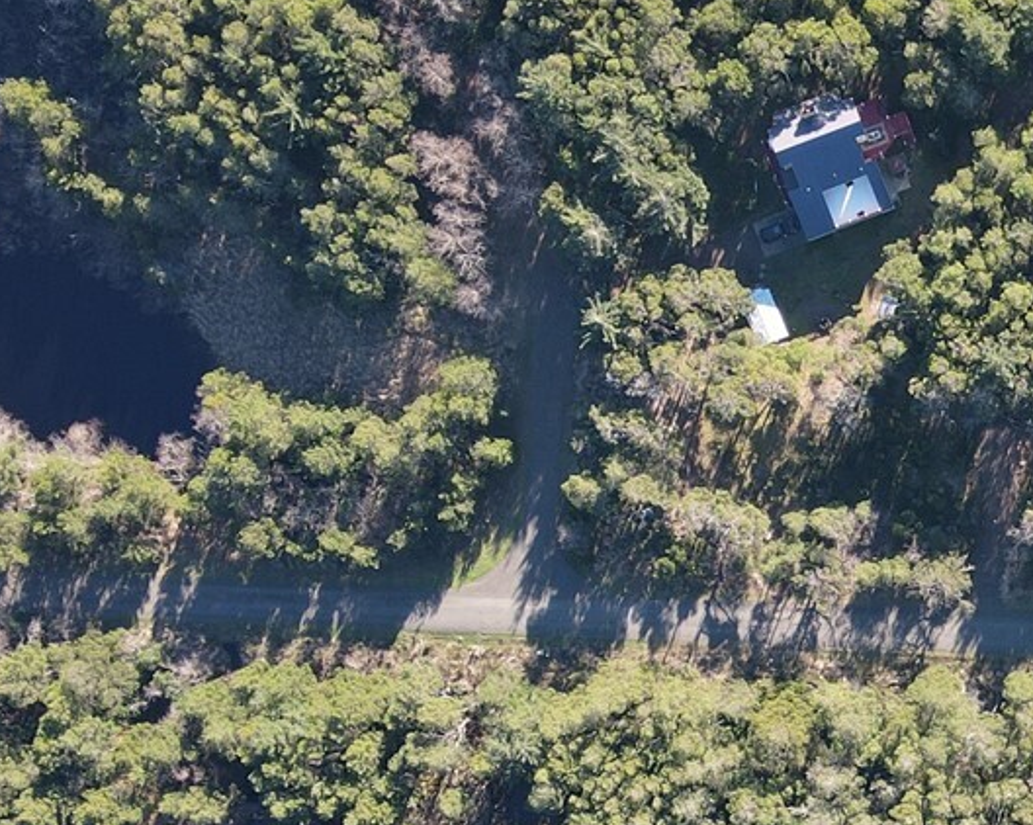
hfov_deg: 25.4
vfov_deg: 21.3
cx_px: 1043
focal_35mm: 71
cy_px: 655
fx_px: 2170
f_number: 2.8
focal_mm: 4.5
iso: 100
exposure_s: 1/90
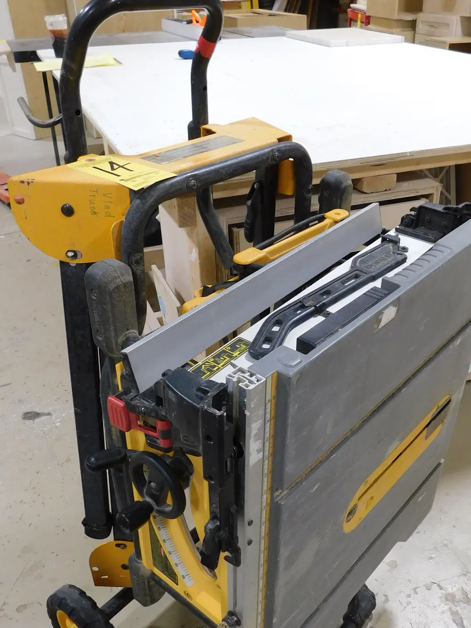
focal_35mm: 34
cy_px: 347
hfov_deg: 41.6
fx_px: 617
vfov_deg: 53.9
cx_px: 279
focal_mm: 4
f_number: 3
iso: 160
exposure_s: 1/30
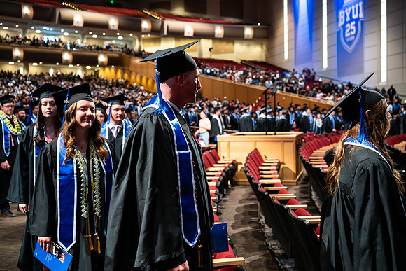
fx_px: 429
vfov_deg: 35.1
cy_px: 136
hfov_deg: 50.7
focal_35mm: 38
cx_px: 203
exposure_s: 1/200
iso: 4000
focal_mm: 38
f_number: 3.5
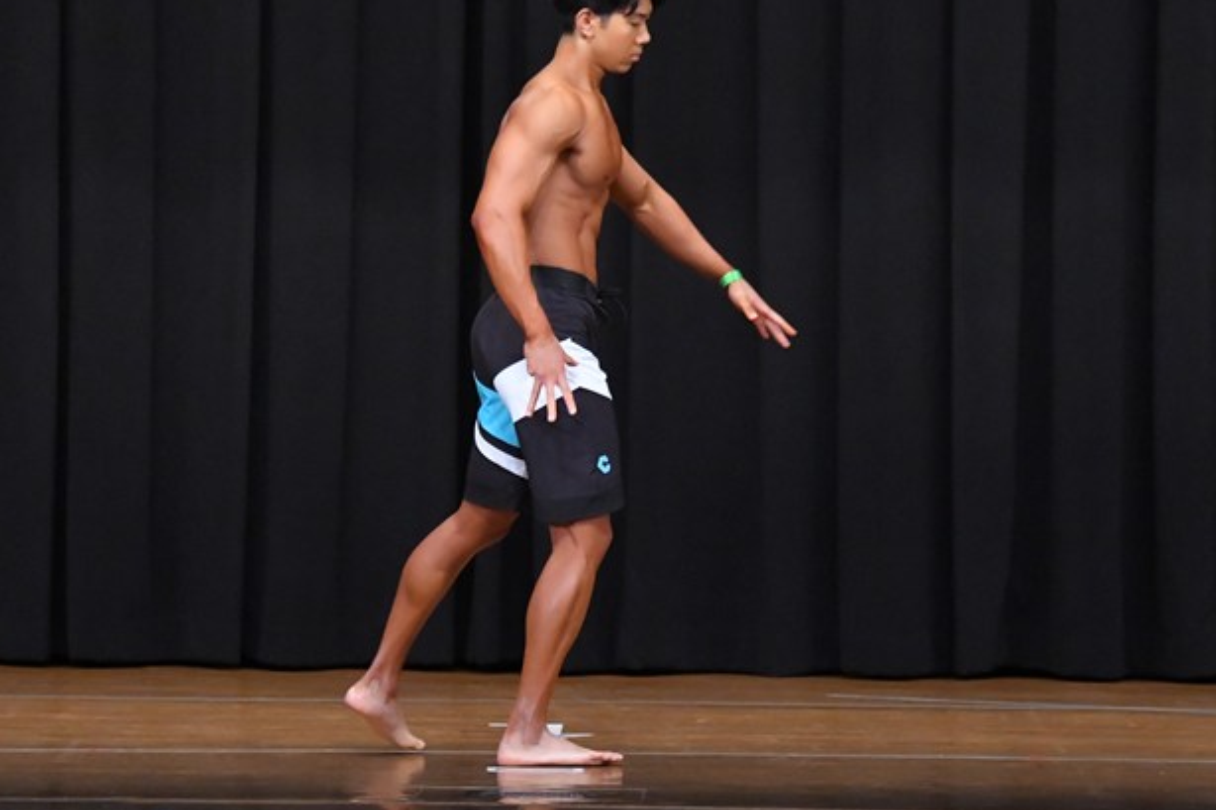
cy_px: 353
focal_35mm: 255
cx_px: 593
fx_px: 8611
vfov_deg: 5.4
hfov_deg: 8.1
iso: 8000
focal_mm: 135
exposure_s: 1/400
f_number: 5.6
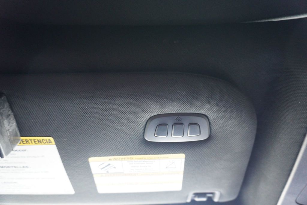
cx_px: 154
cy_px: 102
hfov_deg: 73.7
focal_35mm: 24
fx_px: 205
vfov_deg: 53.2
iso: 2500
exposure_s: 1/60
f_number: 3.5
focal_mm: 16
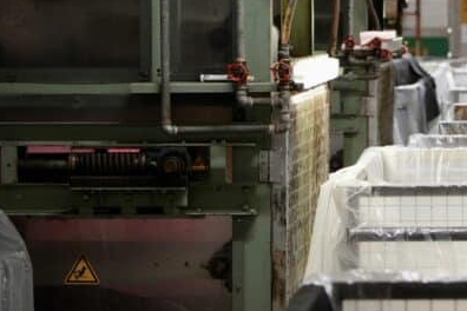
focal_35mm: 233
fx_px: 3022
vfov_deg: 5.9
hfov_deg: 8.7
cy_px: -25
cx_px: 544
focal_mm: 90
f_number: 4
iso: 1250
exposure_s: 1/100
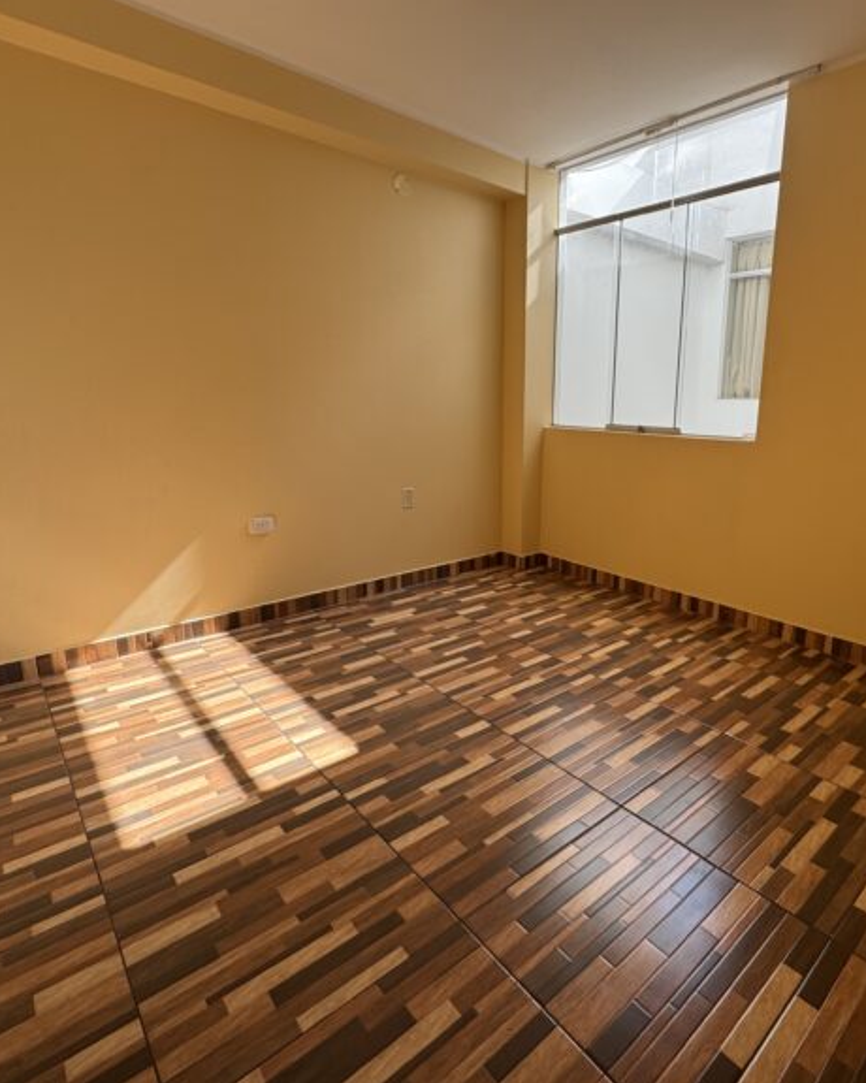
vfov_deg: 83.2
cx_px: 521
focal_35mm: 19
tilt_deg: -11.9
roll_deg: -1.3
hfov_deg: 70.1
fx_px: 609
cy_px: 520
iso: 40
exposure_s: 1/220
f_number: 2.2
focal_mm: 2.22
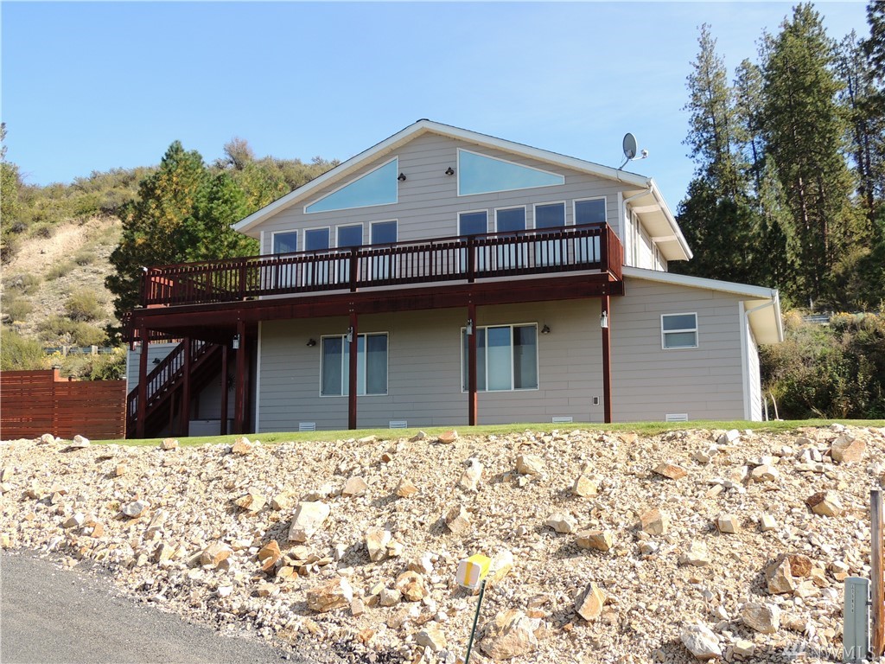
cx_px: 442
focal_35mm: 35
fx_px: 895
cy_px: 332
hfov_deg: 52.6
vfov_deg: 40.7
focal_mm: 6.2
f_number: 3.3
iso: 100
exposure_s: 1/500
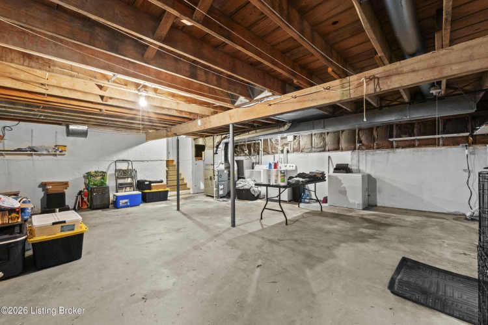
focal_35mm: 15
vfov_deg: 77.3
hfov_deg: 100.4
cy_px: 162
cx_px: 244
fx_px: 203
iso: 400
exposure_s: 1/1.25
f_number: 11
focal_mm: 10
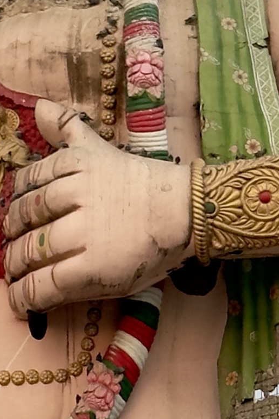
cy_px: 406
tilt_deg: +14.3
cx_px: 129
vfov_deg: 7.9
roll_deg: -0.9
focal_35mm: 261
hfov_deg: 5.3
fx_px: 3034
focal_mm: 6.76
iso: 80
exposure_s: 1/122
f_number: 1.78
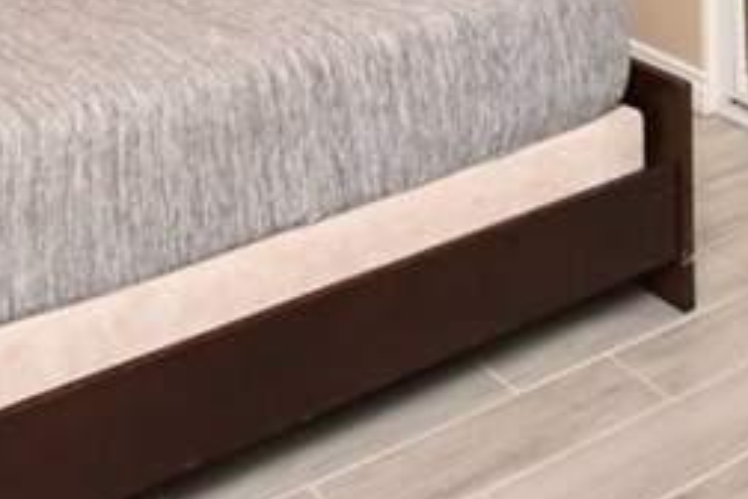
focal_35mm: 61
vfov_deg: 17.6
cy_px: -423
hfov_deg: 32.8
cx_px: 306
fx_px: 1267
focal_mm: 10
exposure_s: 1/100
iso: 800
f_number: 5
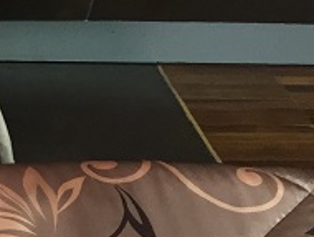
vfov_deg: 11.8
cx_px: -334
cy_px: 305
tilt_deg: -41.4
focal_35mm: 122
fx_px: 1108
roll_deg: -0.4
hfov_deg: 13.5
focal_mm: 4.15
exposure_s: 1/33
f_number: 2.2
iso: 125
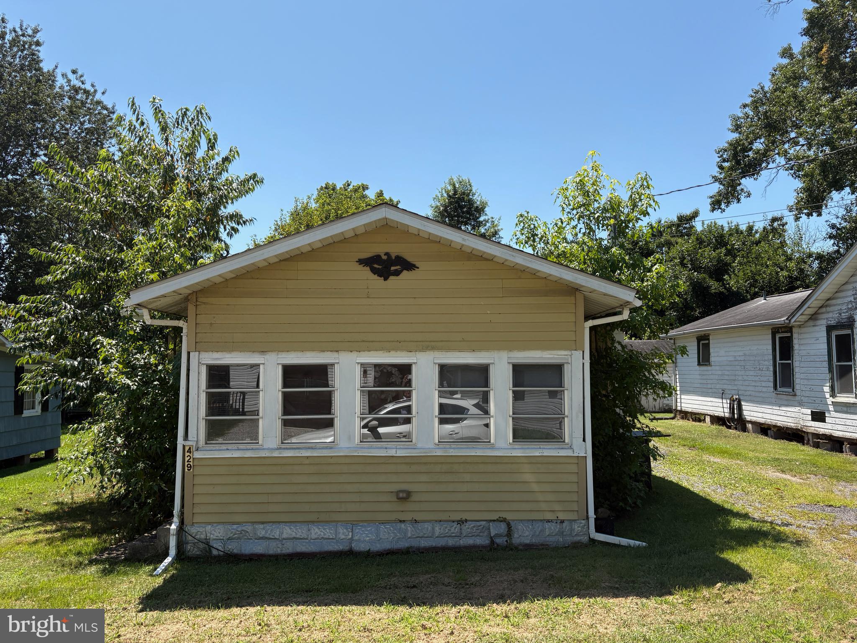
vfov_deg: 53.1
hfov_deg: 67.3
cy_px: 322
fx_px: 644
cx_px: 428
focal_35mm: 26
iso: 50
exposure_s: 1/2747
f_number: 1.6
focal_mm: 5.96
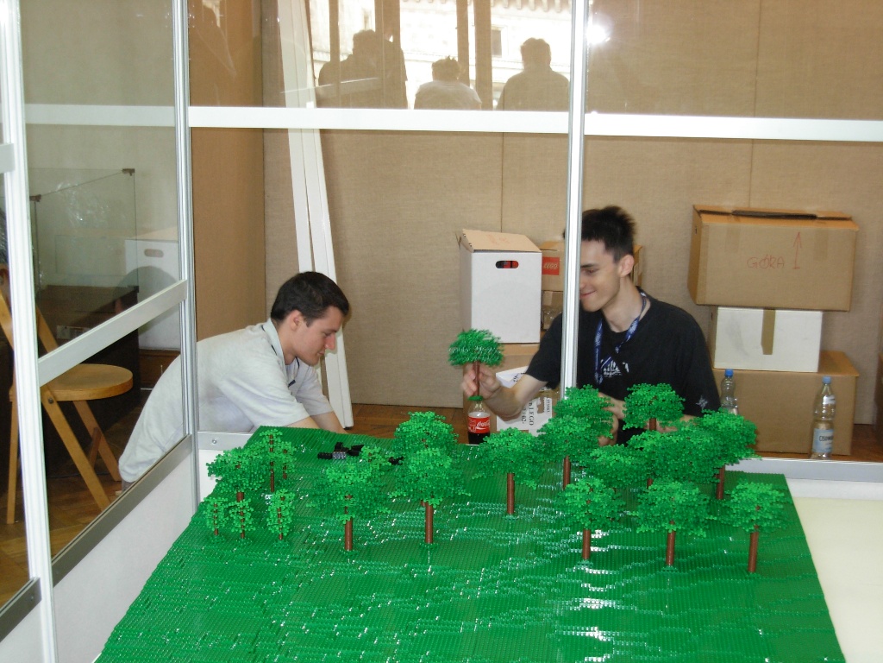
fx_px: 1479
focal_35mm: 58
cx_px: 442
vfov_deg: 25.2
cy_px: 332
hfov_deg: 33.2
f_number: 3.3
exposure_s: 1/36.9
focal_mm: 9.5
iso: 200
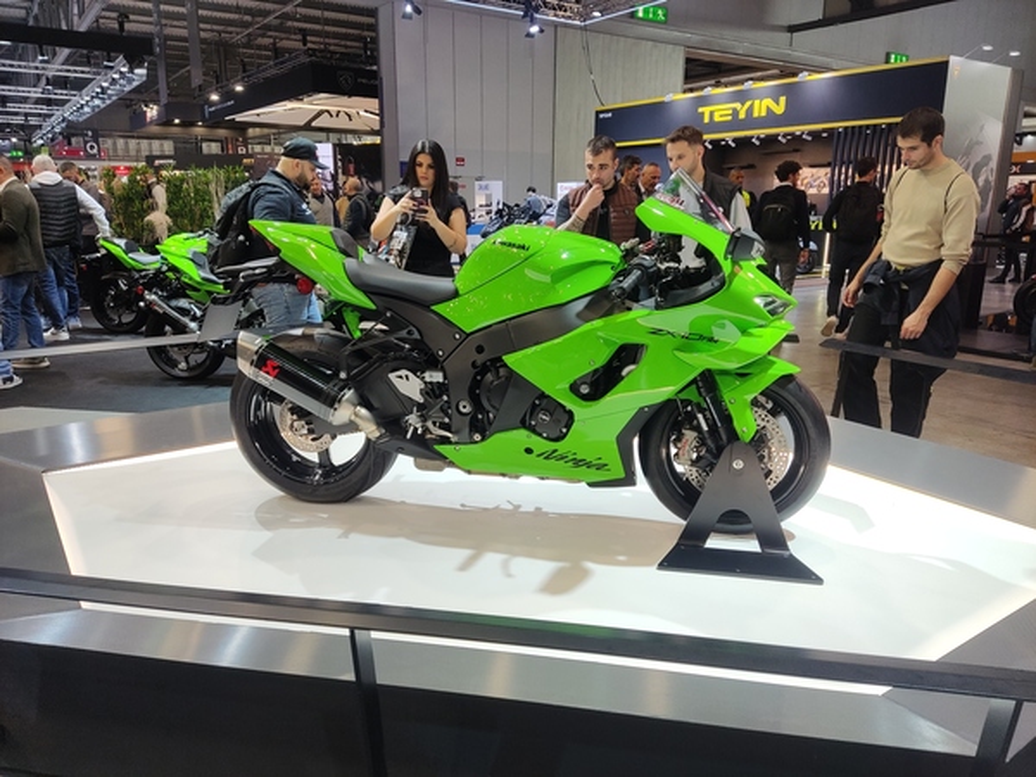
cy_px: 388
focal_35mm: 25
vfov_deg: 54.9
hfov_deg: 69.4
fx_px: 748
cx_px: 518
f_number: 1.79
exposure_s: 1/100
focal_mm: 4.71
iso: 75
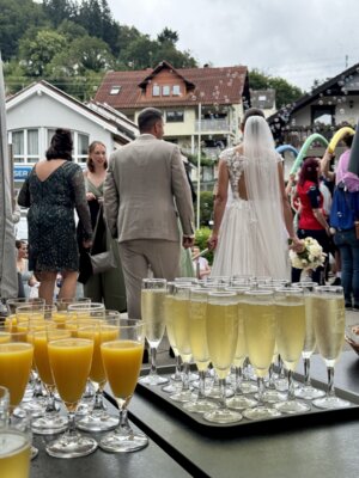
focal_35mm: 48
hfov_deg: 30.3
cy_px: 239
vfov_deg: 39.7
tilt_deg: -5.4
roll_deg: -1.4
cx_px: 180
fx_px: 664
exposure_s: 1/888
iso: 64
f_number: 1.78
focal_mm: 6.76
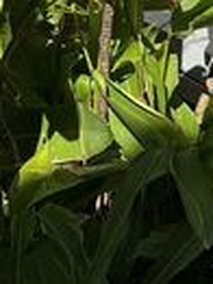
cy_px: -285
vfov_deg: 13.7
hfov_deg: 11.0
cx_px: 433
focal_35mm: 122
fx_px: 1003
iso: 80
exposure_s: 1/5348
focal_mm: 6.76
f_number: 1.78
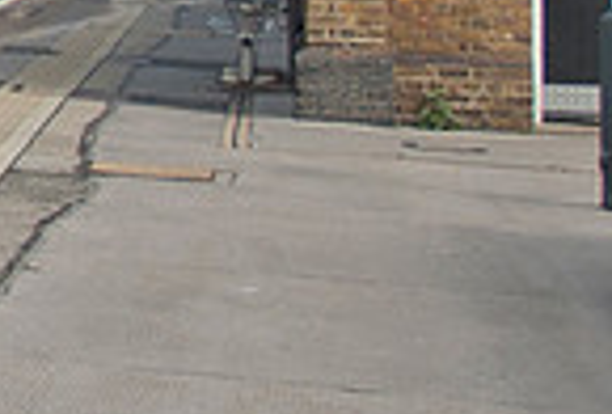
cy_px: -287
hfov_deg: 14.3
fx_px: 2253
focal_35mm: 132
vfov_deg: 10.0
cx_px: -342
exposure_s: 1/1250
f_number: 3.8
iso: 200
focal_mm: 22
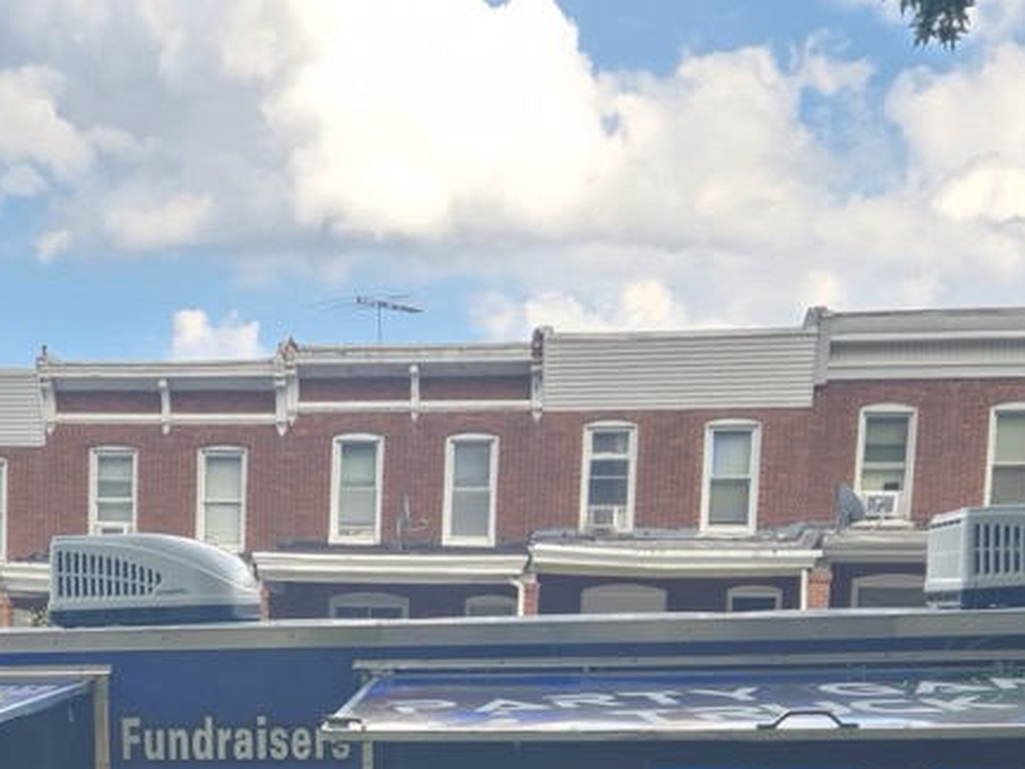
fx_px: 1895
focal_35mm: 64
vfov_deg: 21.6
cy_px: 859
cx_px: 219
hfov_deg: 29.6
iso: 25
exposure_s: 1/180
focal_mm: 5.4
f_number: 1.8
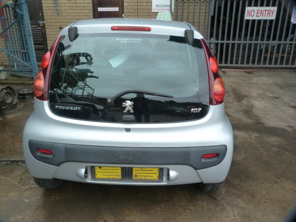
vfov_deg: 54.9
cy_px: 111
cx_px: 148
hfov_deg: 69.4
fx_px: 214
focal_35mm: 25
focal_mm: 4.5
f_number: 2.8
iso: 125
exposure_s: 1/125
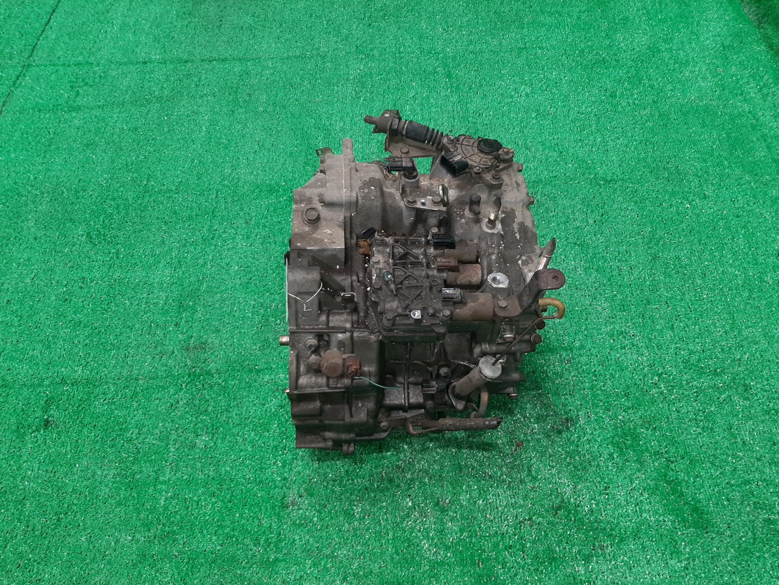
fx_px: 585
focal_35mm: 26
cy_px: 292
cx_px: 390
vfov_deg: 53.1
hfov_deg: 67.3
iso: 116
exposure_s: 1/50
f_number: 1.7
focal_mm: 3.93
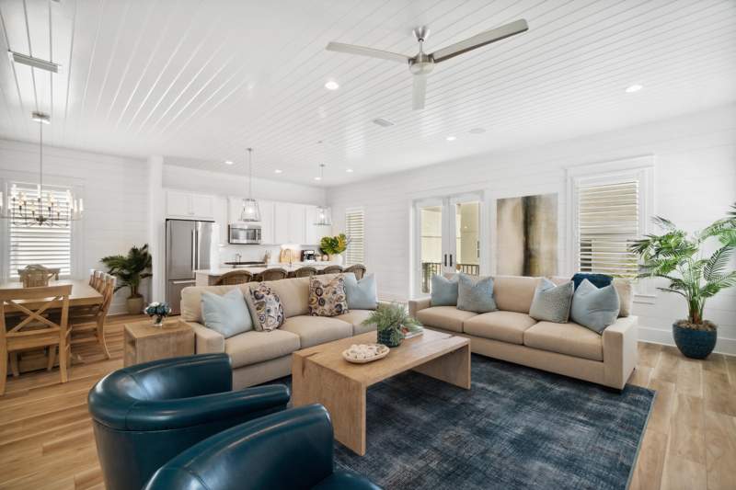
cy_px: 245
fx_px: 307
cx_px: 368
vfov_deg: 77.3
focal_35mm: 15
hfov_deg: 100.4
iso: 400
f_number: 9
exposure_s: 1/60
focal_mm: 10
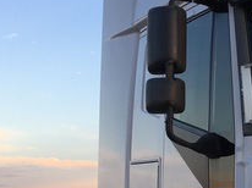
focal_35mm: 93
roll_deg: -0.2
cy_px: 187
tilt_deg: +0.6
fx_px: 676
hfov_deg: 20.1
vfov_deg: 15.6
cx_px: 279
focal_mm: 4.15
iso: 25
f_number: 2.2
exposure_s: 1/210
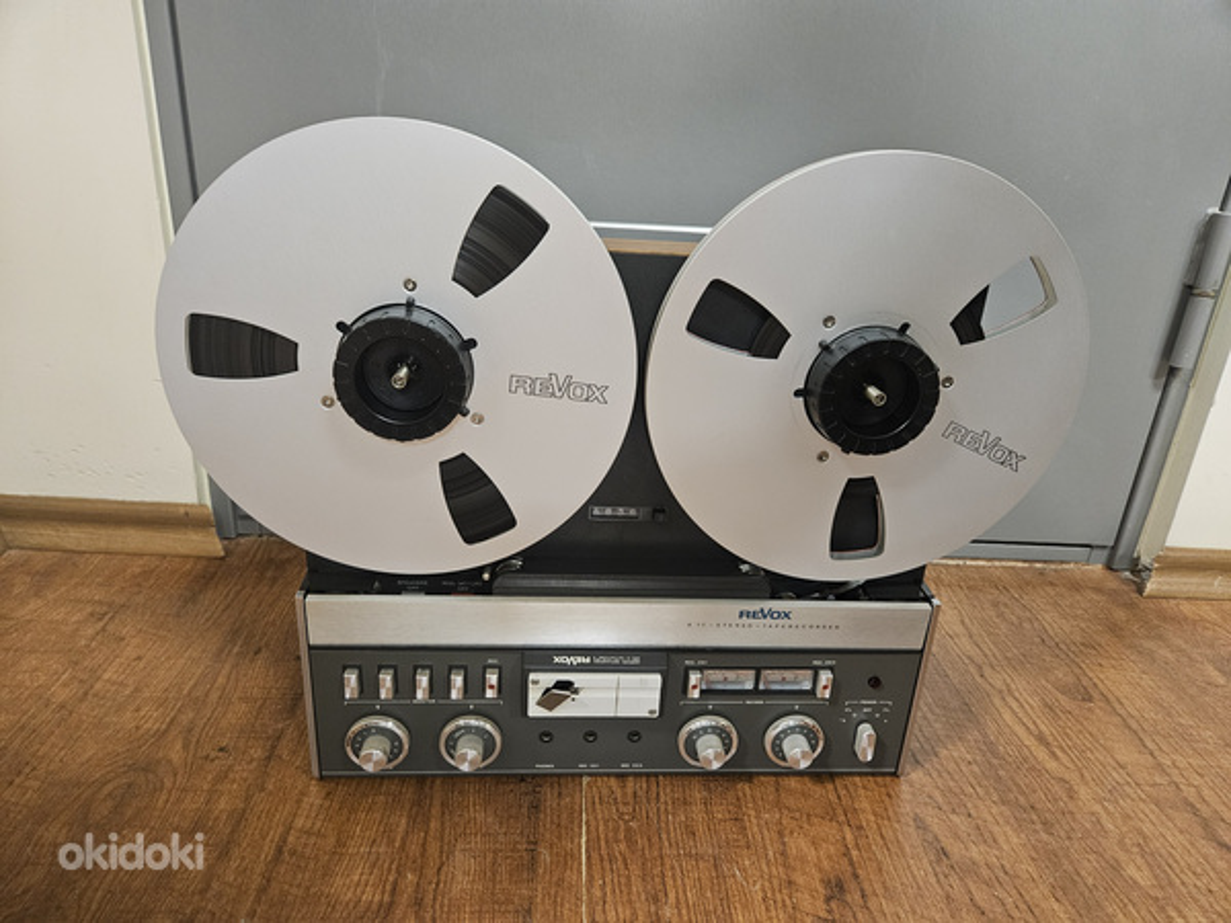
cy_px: 462
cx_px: 616
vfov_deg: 58.9
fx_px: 818
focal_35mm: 23
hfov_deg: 73.9
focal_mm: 5.4
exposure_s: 1/50
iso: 640
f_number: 1.8
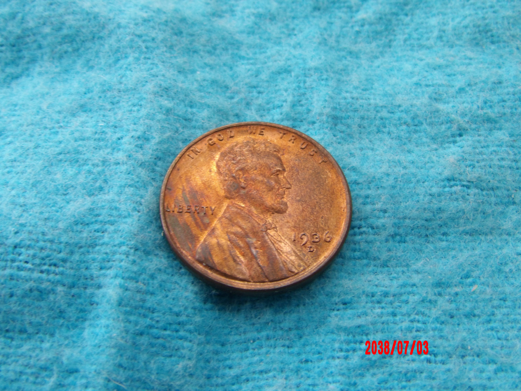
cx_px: 260
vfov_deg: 28.6
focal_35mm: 51
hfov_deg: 37.5
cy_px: 196
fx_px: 768
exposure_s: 1/27
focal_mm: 9.2
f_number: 5.3
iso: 200
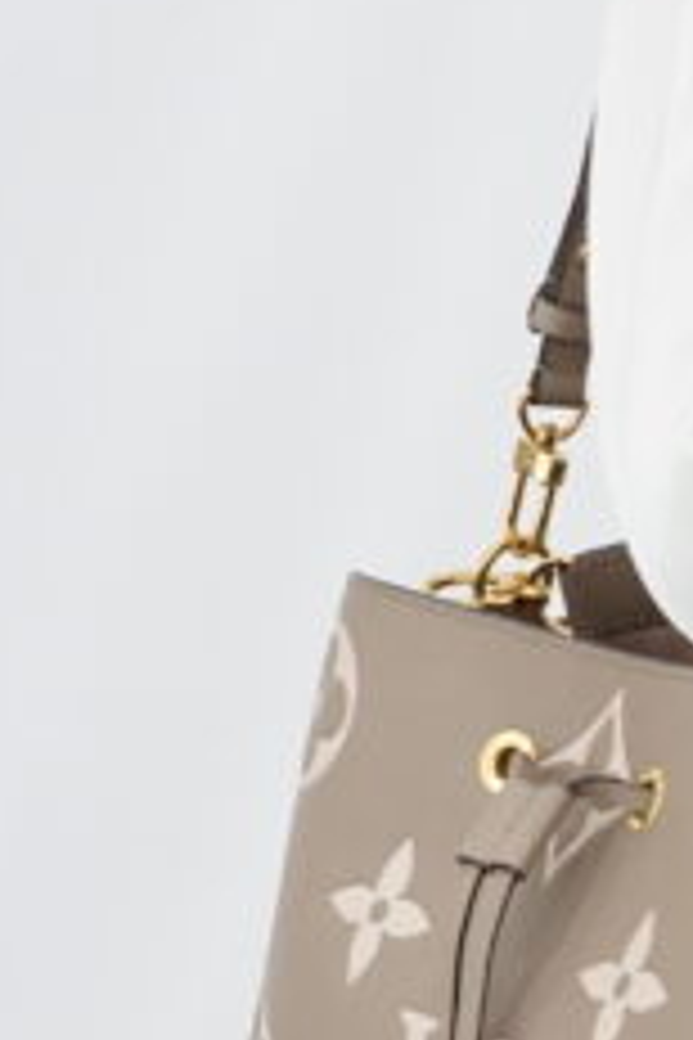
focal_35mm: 222
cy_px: 761
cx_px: 1127
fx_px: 6410
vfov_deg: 9.3
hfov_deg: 6.1
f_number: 6.3
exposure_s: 1/10
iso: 640
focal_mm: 50
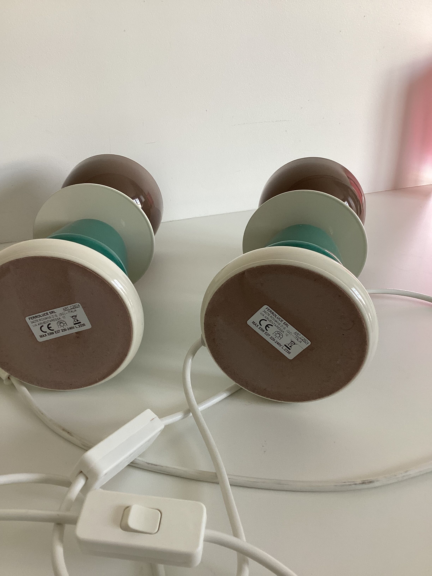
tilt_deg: -31.3
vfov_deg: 58.4
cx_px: 216
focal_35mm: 31
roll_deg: +0.6
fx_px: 516
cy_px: 288
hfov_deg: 45.4
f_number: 2.4
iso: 64
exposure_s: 1/60
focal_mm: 3.3
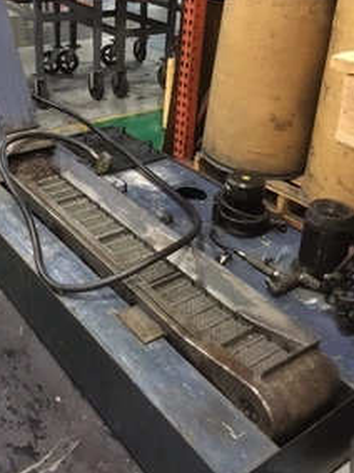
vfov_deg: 45.3
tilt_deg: -26.3
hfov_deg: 34.7
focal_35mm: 41
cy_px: 167
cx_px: 110
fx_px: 559
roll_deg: -0.1
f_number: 2.2
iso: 320
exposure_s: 1/15
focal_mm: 4.15
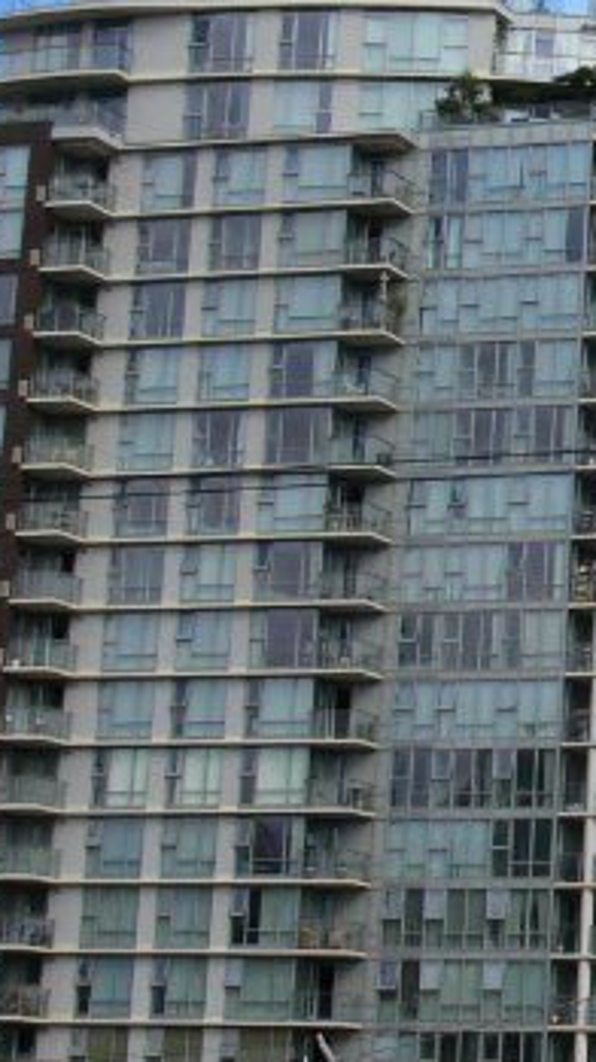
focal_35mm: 125
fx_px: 3516
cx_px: 1259
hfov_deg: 9.0
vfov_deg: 17.1
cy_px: 289
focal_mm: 8.5
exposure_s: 1/320
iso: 80
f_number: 5.6
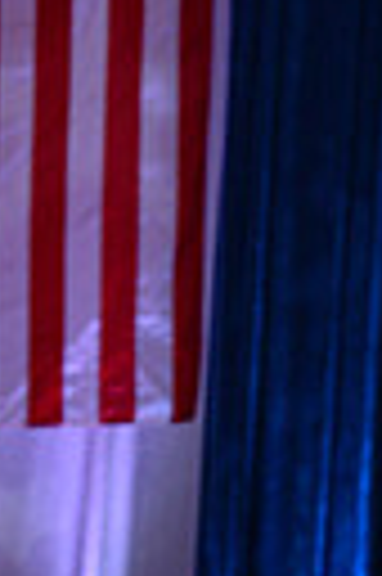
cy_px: 1044
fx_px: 6144
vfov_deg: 5.3
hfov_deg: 3.5
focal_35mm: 385
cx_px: -357
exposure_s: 1/250
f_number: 5.6
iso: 2000
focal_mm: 85
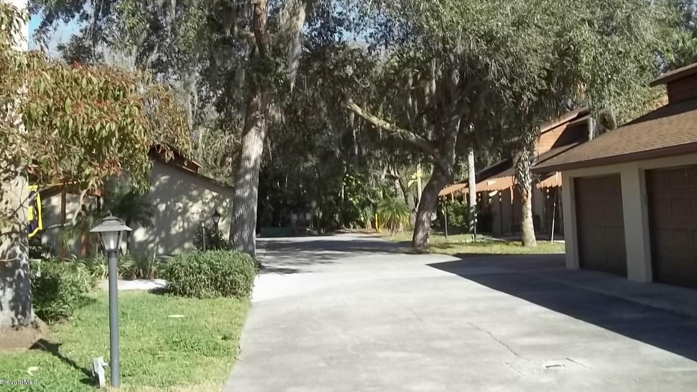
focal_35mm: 40
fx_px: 739
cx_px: 352
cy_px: 134
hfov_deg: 50.5
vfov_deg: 29.5
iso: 64
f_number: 8
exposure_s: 1/100
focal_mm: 6.5
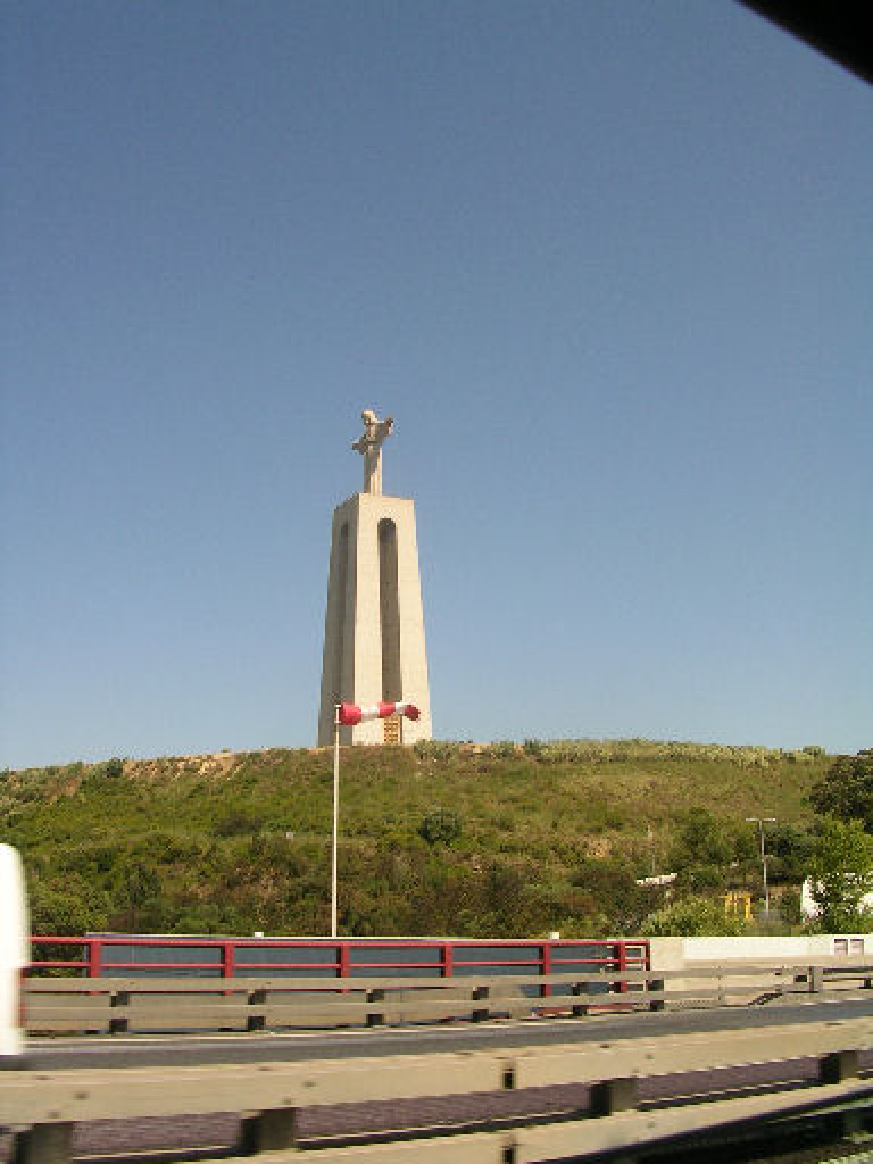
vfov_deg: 49.0
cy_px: 582
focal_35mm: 38
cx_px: 436
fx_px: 1278
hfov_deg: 37.7
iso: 50
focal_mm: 5.8
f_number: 5.6
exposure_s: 1/289
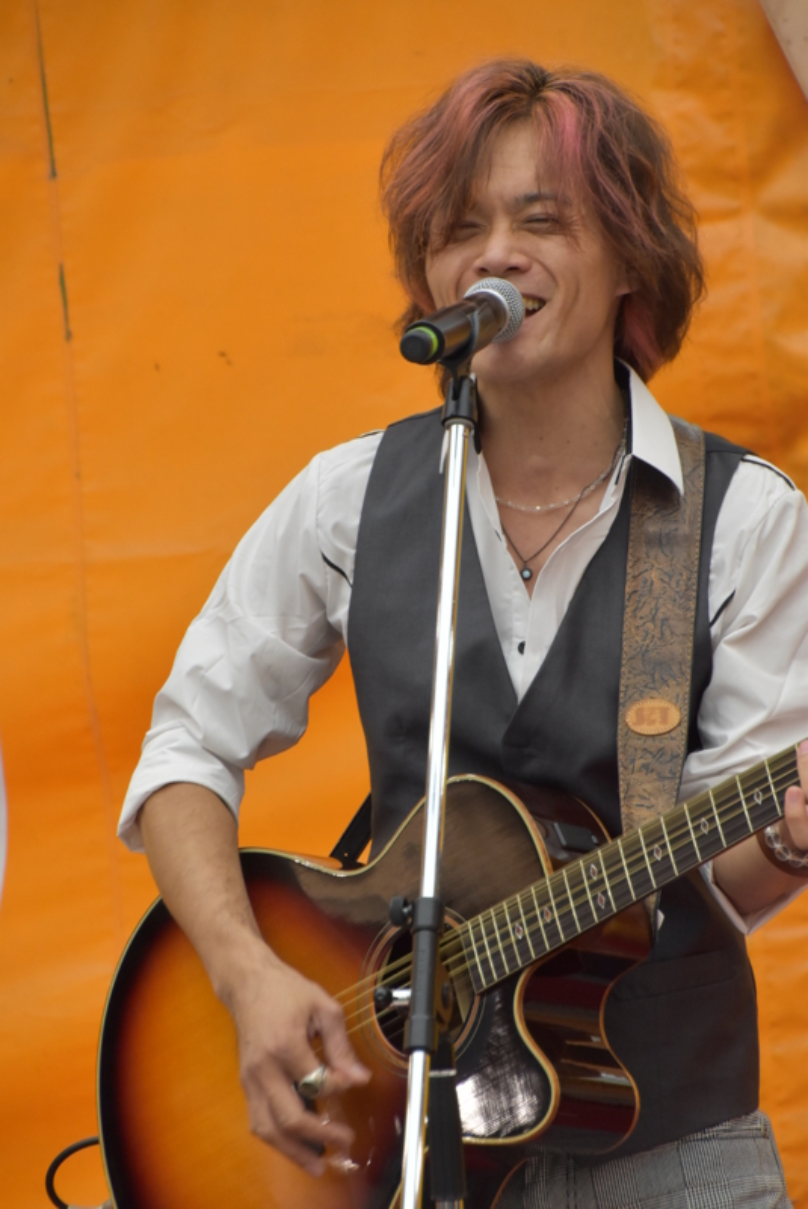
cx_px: 404
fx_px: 7558
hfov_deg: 6.1
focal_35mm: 225
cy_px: 604
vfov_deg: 9.1
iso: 1400
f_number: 6
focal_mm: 150
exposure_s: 1/125
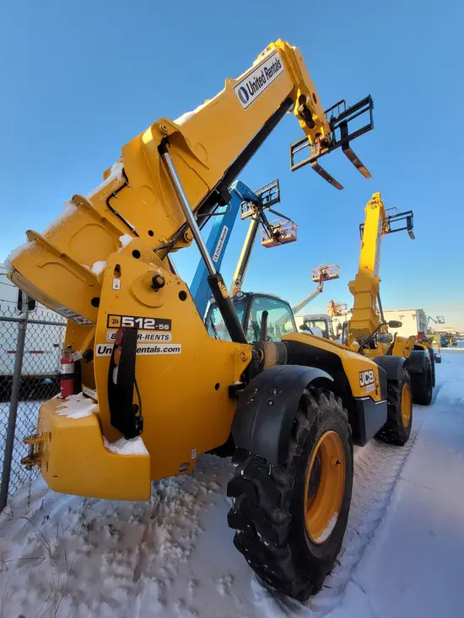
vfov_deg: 106.2
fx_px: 232
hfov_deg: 89.9
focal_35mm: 13
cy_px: 309
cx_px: 232
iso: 40
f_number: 2.2
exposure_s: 1/345
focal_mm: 1.74
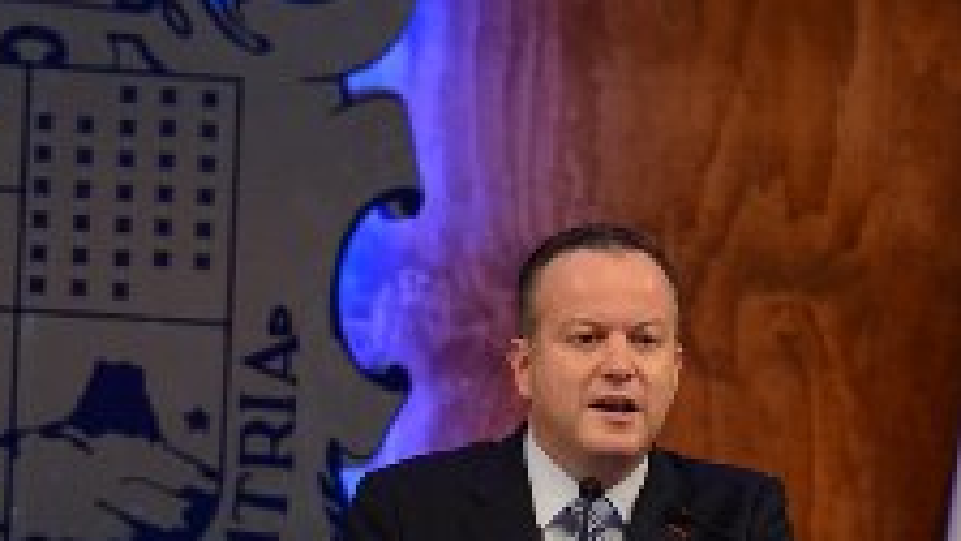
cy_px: 427
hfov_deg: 4.1
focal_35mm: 525
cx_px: 622
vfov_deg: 2.3
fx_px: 13378
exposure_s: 1/125
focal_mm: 175
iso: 1000
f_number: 2.8
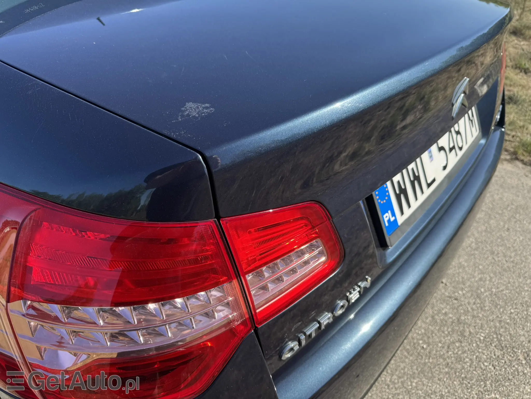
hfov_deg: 71.6
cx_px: 266
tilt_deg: -36.4
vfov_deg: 56.8
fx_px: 368
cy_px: 200
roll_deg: +0.3
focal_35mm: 24
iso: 80
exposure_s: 1/1560
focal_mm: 6.76
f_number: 1.78
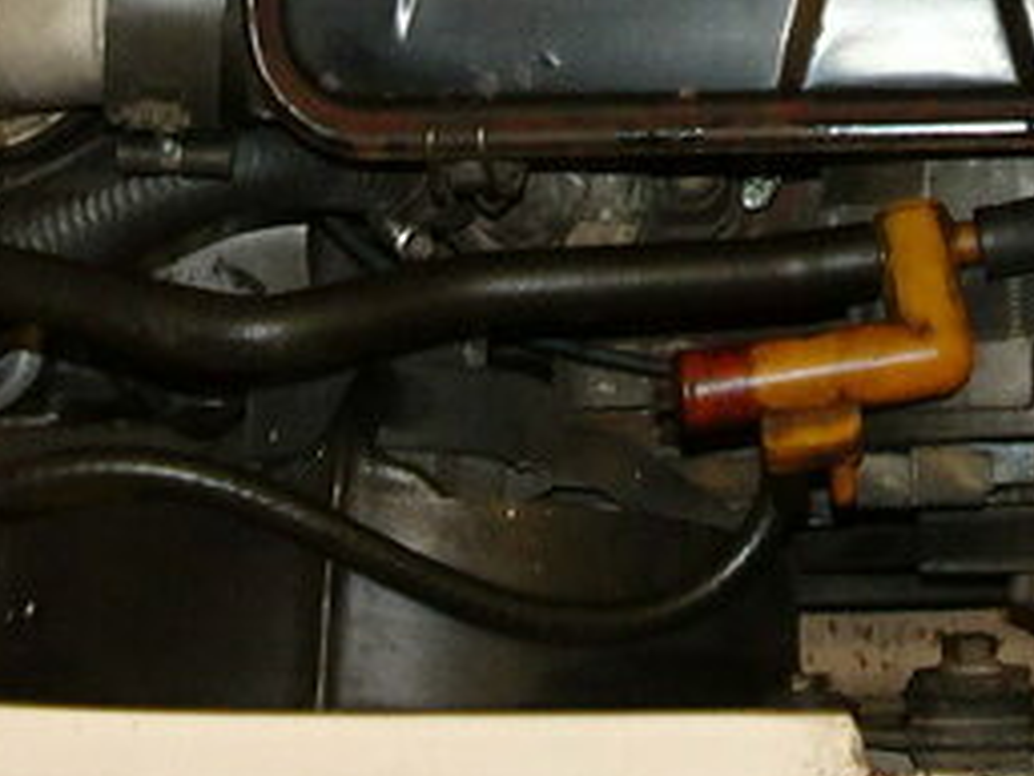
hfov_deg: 17.3
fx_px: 3347
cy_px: -800
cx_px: 905
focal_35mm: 112
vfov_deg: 11.8
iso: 200
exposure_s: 1/13
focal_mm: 4.1
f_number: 3.5
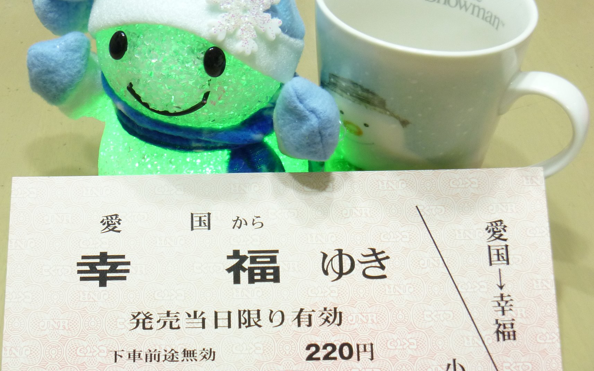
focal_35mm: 52
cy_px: 180
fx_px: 842
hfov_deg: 38.8
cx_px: 261
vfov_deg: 24.9
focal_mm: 7.2
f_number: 3.6
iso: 200
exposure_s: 1/8
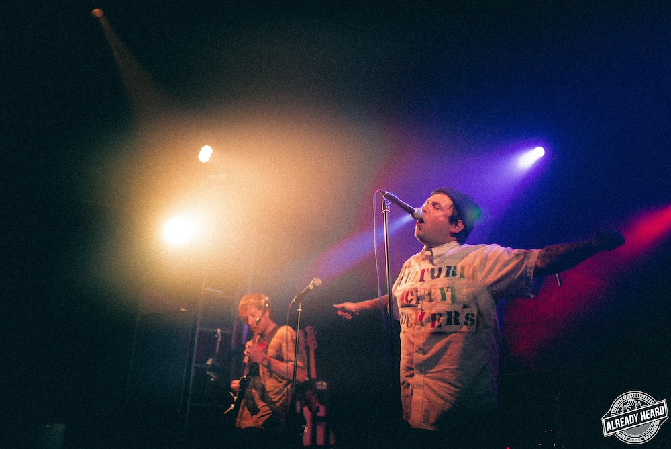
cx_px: 336
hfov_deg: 54.4
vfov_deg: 37.9
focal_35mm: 35
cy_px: 224
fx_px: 653
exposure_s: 1/500
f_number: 1.4
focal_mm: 35
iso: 1600
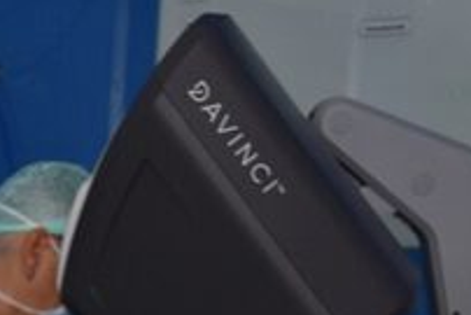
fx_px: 2540
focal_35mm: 194
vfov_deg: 6.9
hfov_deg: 10.2
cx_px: -263
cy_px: 588
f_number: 4
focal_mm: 34
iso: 280
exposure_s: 1/60
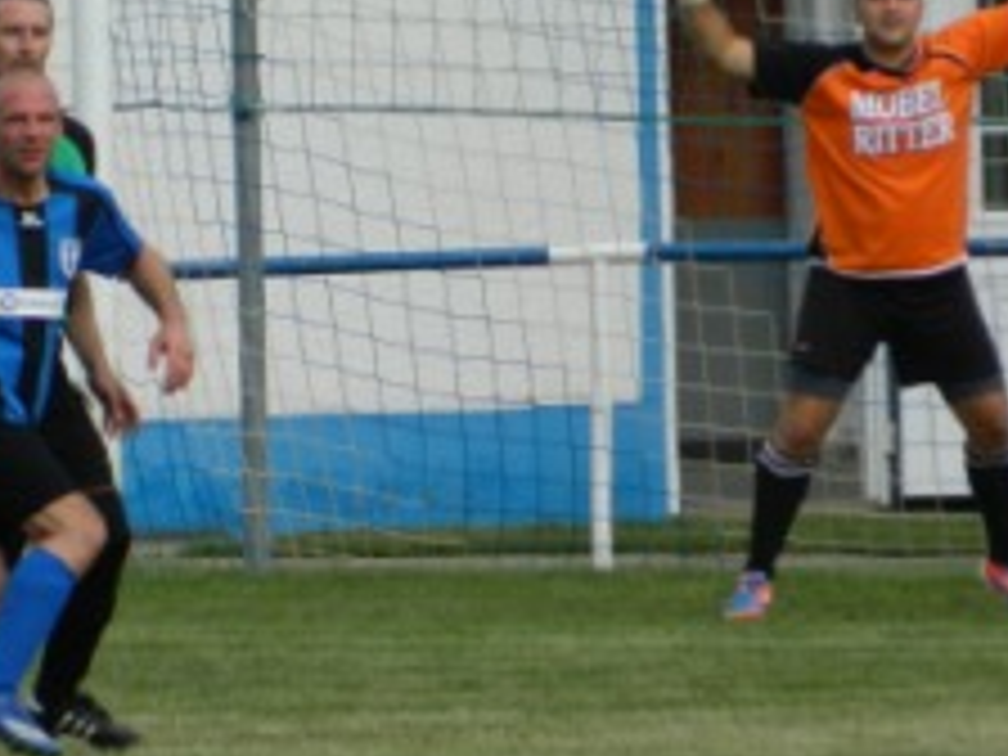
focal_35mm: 1048
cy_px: 306
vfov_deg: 1.4
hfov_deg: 1.9
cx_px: 374
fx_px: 30517
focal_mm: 94.5
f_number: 5.8
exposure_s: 1/800
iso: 200
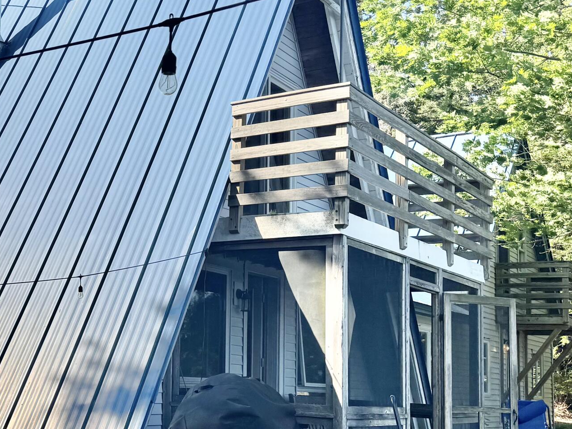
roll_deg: -3.1
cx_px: 35
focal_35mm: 56
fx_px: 925
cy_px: 268
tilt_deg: +7.7
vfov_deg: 26.0
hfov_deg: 32.3
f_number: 1.78
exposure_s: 1/3597
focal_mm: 6.76
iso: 80
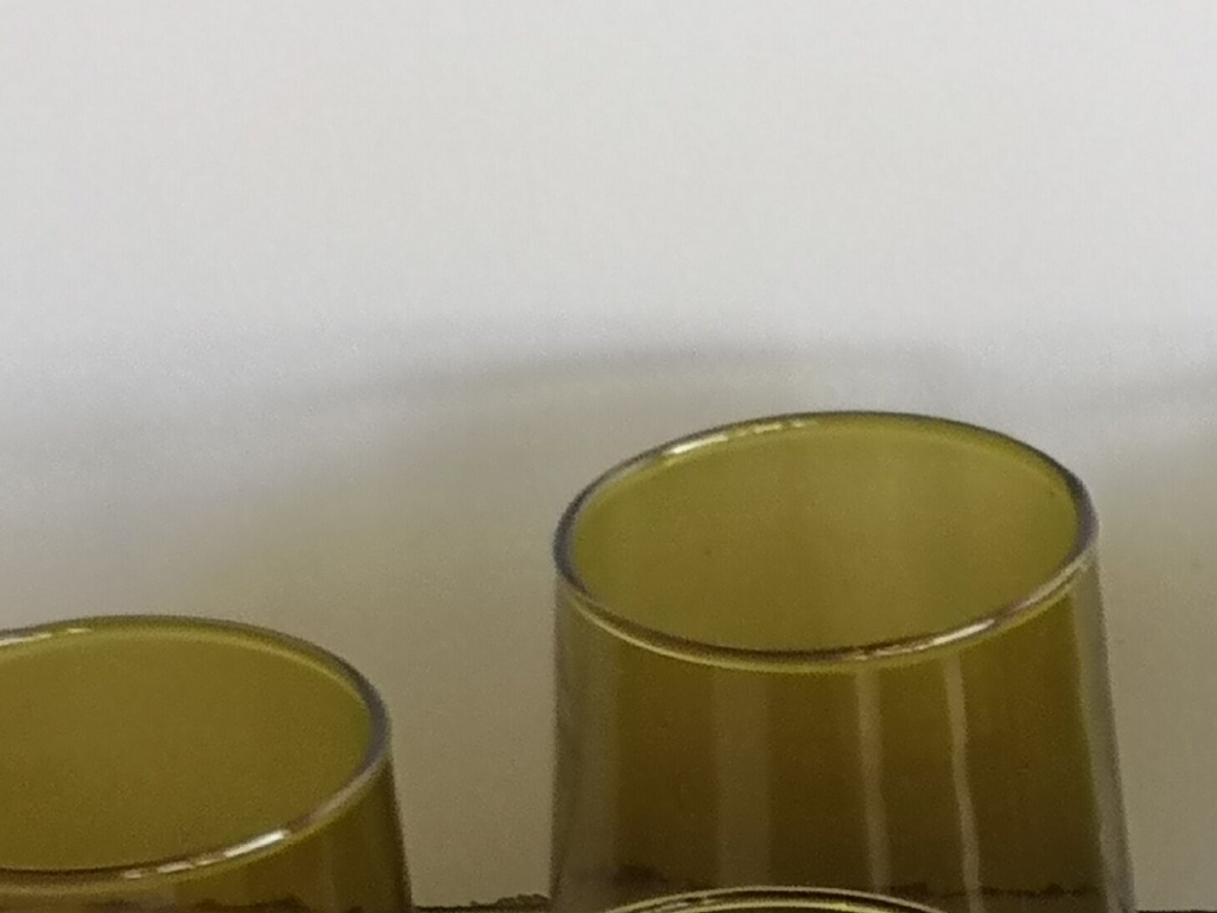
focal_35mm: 244
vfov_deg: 6.1
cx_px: 1185
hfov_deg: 8.1
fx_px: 8578
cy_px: 951
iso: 64
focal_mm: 3.95
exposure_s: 1/90
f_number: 1.8
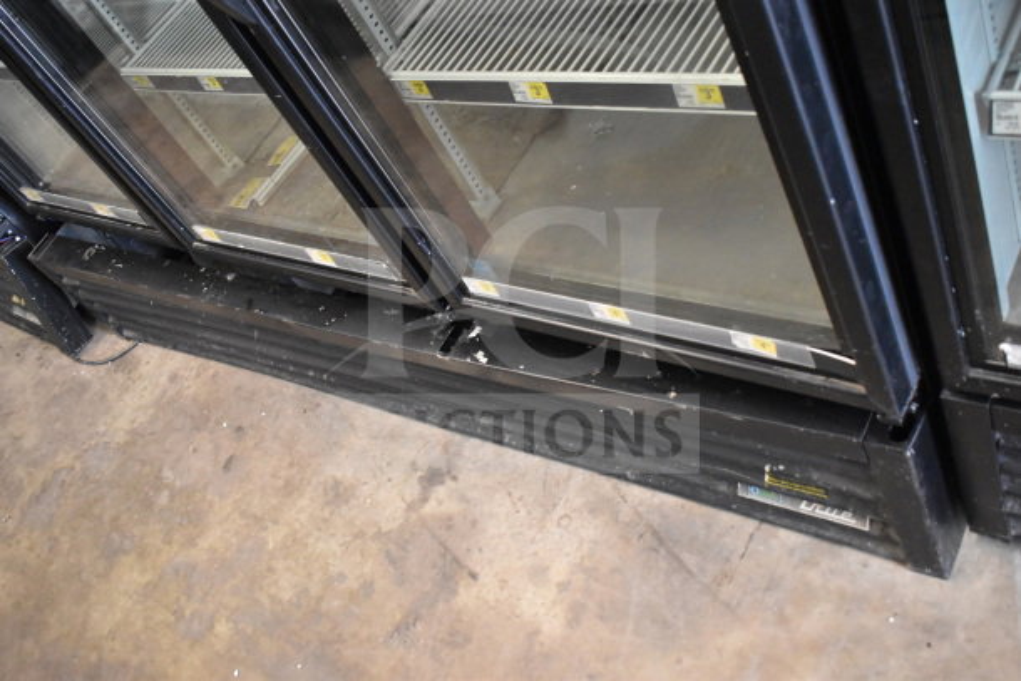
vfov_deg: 36.9
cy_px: 340
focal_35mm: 36
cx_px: 510
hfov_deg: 53.1
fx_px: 1021
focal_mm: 24
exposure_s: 1/100
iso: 6400
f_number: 5
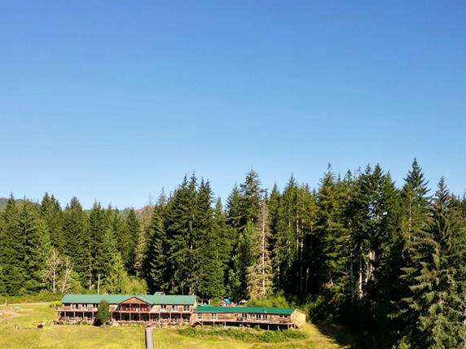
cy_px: 294
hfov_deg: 43.4
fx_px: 579
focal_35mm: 43
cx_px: 163
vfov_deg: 32.4
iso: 100
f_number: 1.7
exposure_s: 1/30
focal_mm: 6.72
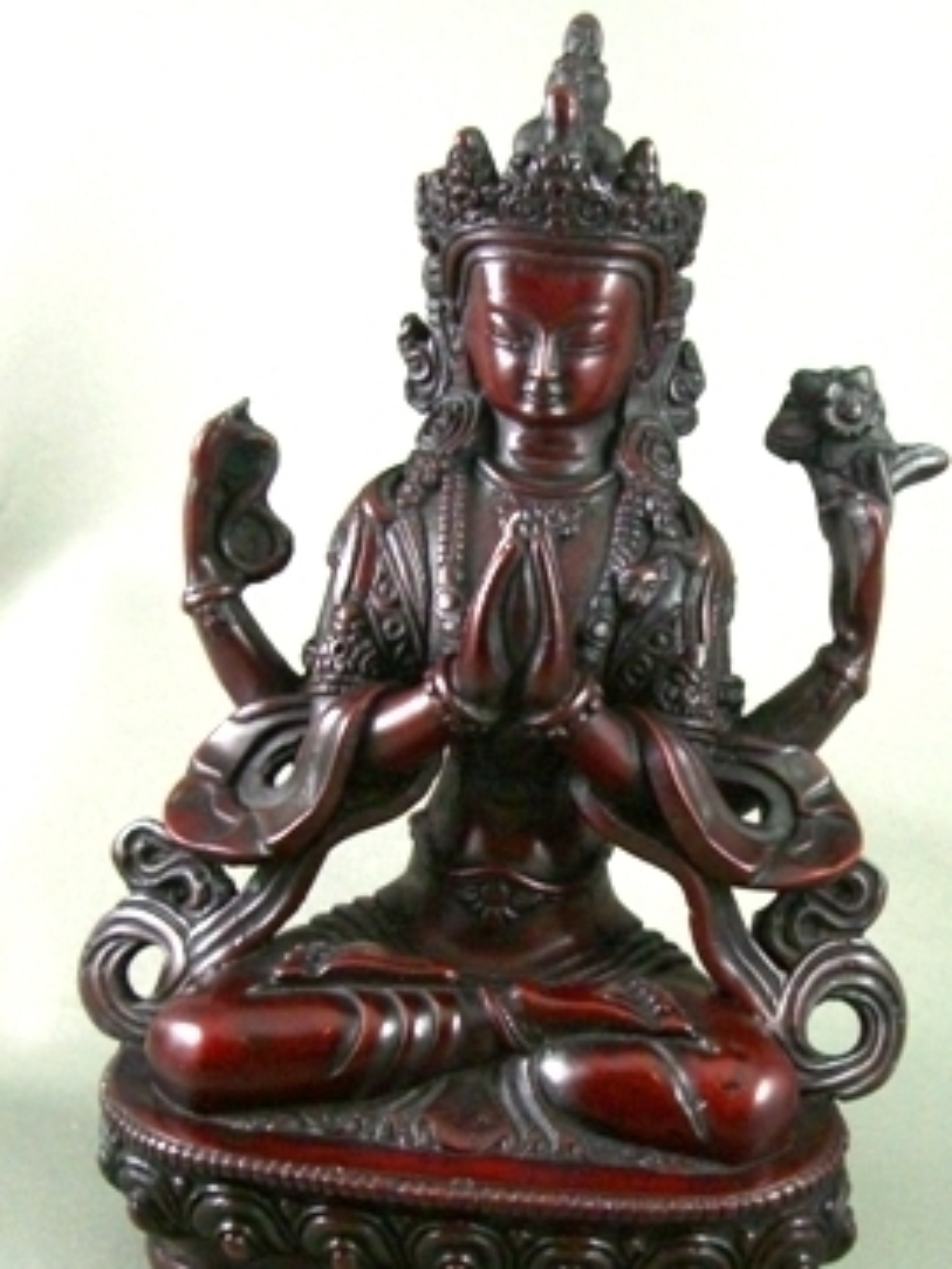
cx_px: 476
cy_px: 634
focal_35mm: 38
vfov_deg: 49.0
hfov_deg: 37.7
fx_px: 1393
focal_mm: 7.9
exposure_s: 1/60
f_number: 2.8
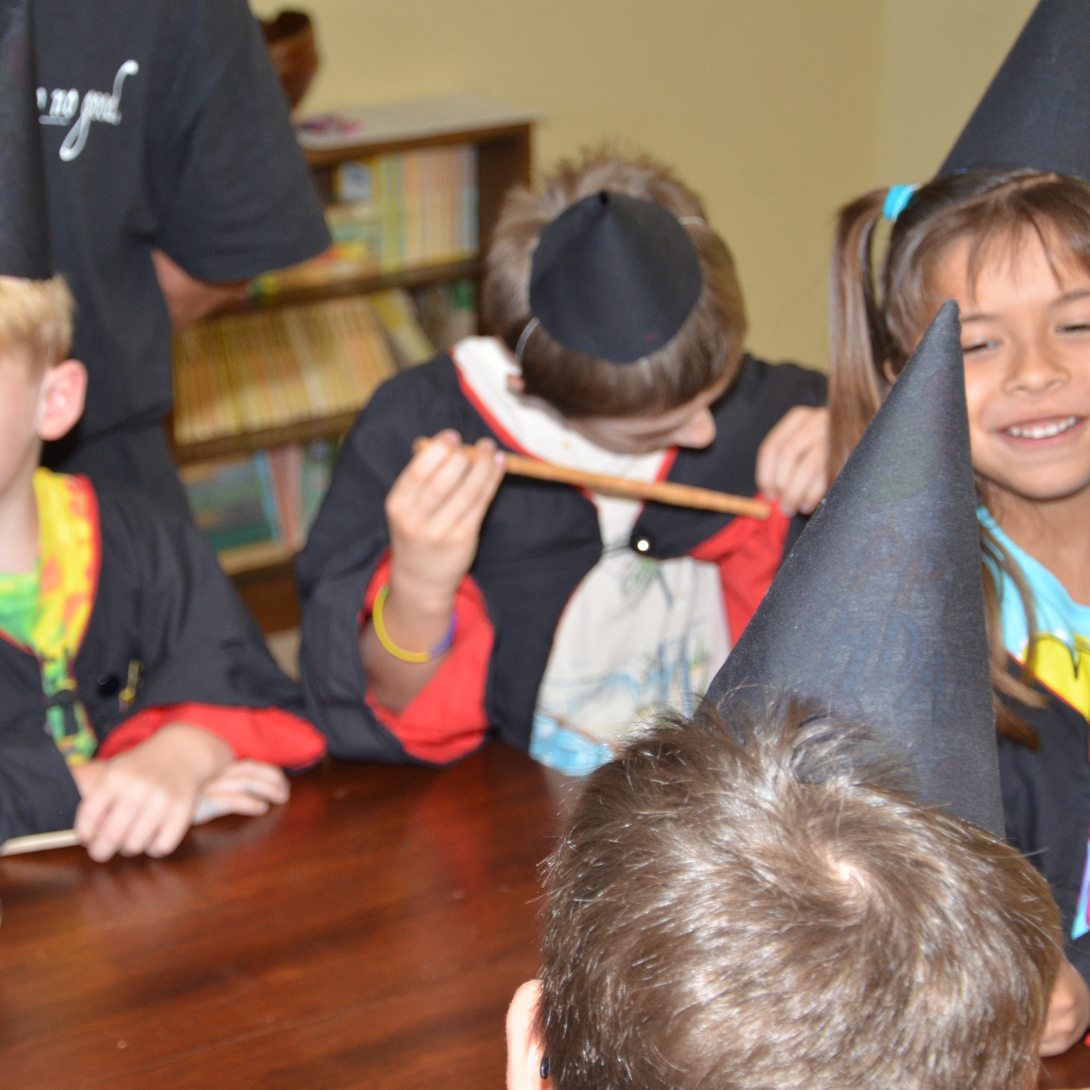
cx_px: 367
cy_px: 546
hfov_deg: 21.3
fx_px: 2886
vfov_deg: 21.4
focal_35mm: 81
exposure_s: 1/60
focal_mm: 42
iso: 800
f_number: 4.8
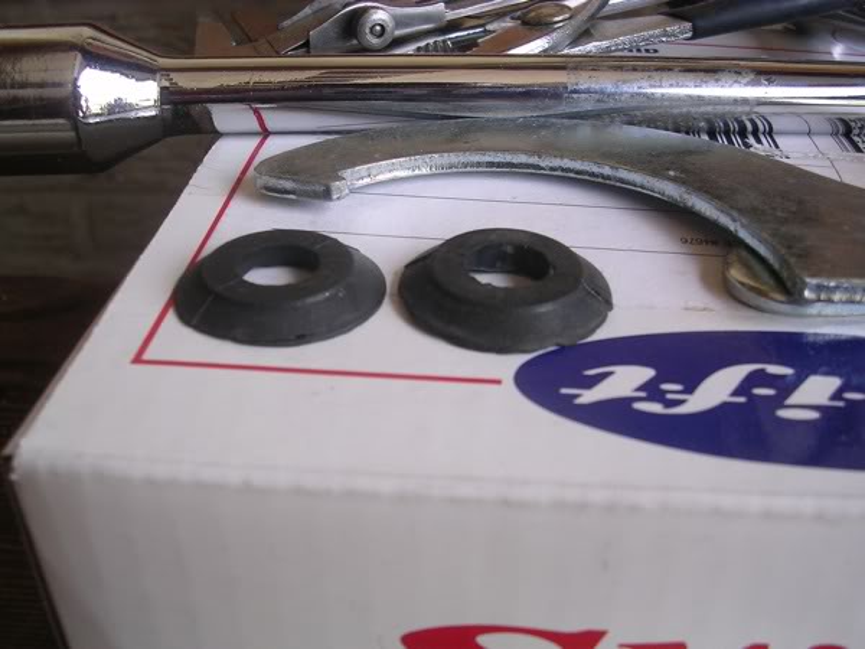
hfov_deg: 49.0
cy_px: 324
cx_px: 432
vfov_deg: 37.7
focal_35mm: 38
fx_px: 950
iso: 100
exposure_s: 1/76.4
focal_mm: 5.8
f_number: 2.8
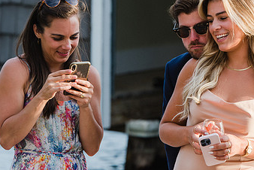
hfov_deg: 4.7
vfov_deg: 3.2
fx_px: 3086
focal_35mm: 437
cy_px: 65
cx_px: 189
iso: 200
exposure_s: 1/320
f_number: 4.5
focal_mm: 170
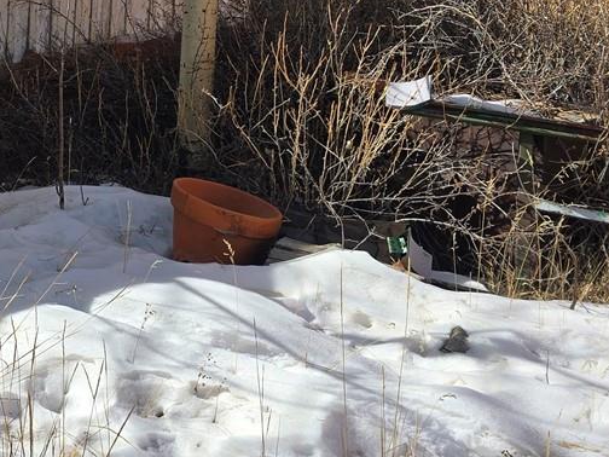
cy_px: -133
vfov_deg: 18.8
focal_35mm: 73
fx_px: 1284
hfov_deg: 22.3
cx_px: -291
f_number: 1.7
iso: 12
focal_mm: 6.3
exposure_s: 1/629
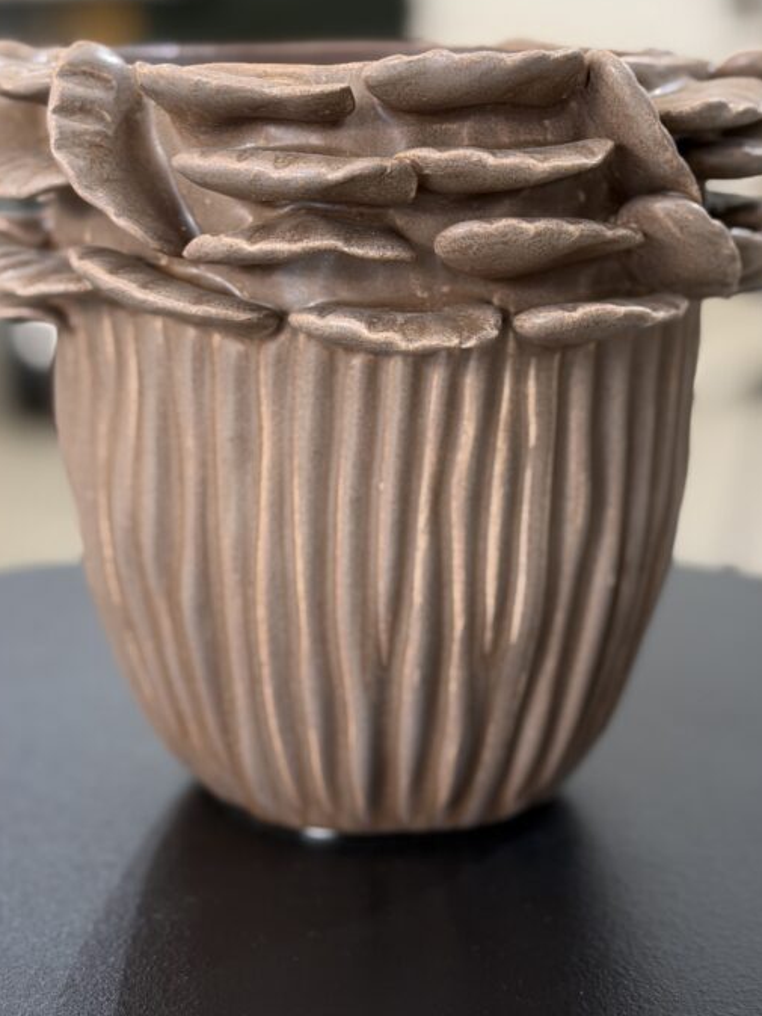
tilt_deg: -8.5
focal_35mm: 73
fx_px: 2142
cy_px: 291
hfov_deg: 20.2
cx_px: 395
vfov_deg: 26.4
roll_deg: -0.8
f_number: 1.78
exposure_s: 1/60
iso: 160
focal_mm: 6.76
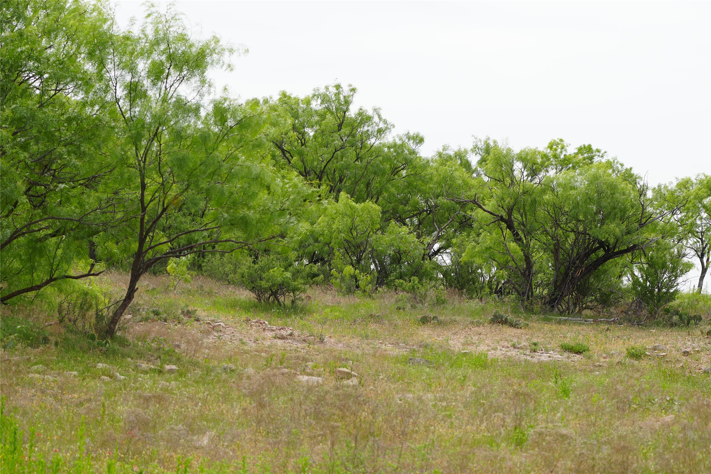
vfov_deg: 9.1
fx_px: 2962
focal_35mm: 150
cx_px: 356
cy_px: 237
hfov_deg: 13.7
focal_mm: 100
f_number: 6.3
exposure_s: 1/200
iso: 100
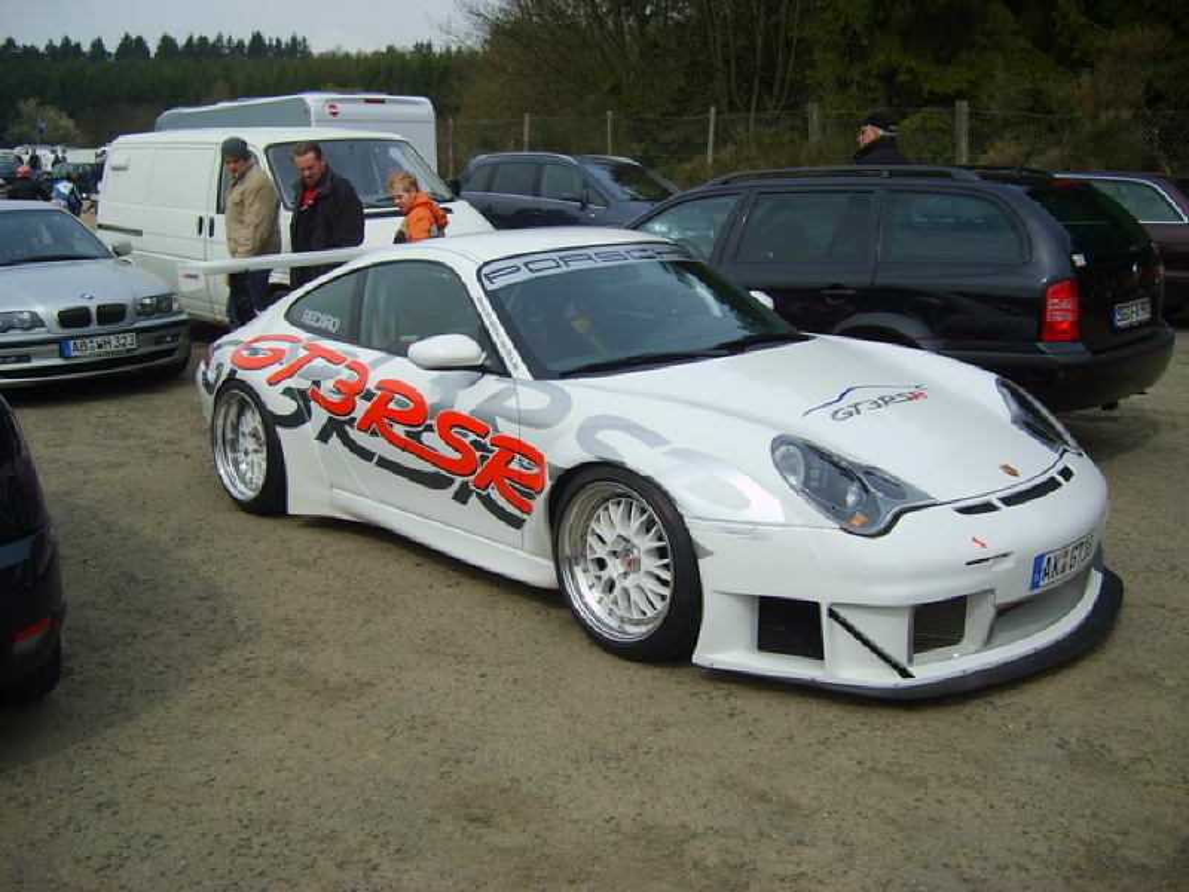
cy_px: 446
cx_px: 594
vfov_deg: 40.7
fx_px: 1202
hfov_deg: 52.6
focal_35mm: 35
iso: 50
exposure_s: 1/180
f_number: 7.1
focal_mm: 5.8
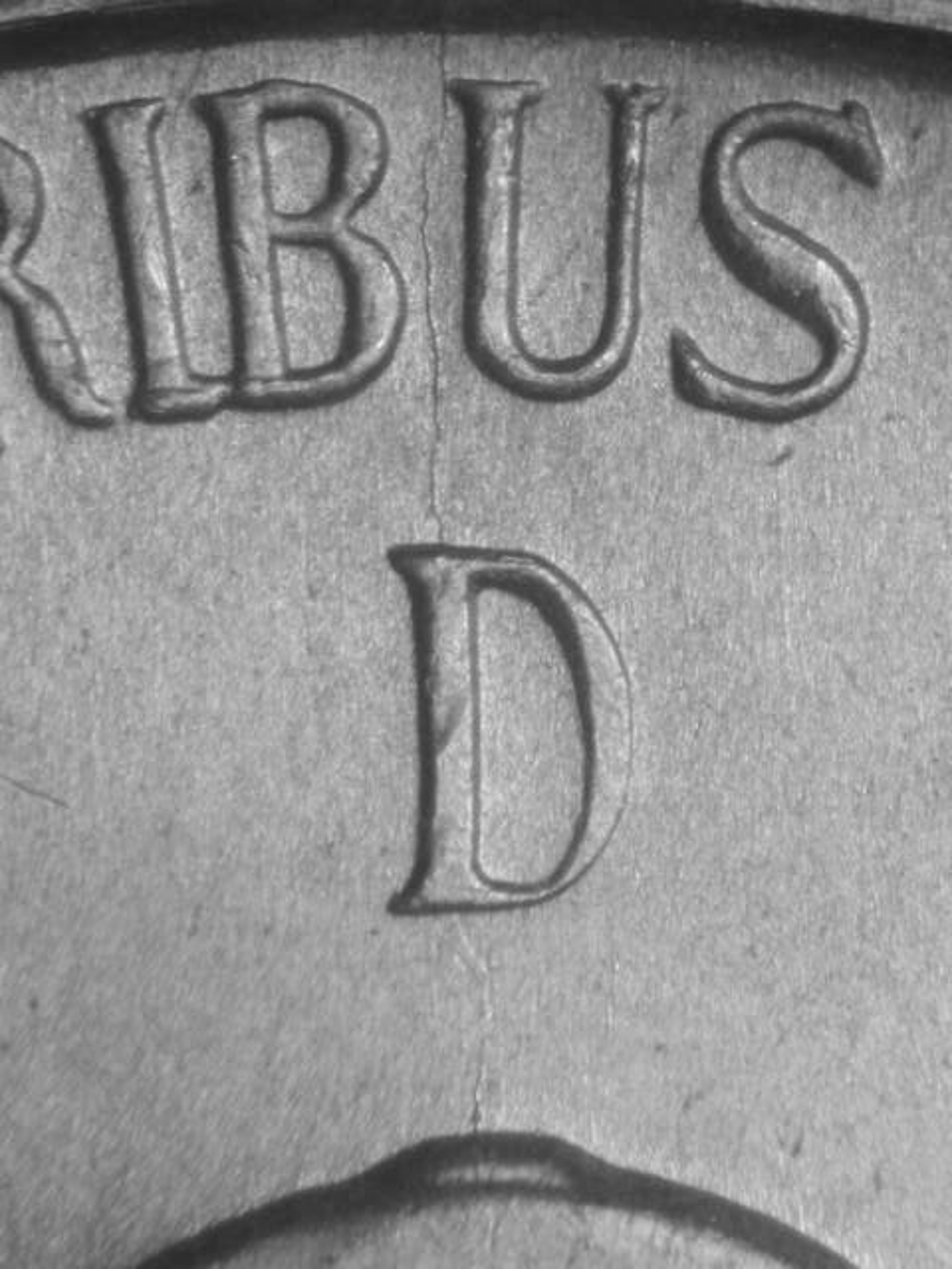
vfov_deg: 13.9
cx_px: 476
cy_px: 634
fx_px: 5207
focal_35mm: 142
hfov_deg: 10.4
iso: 100
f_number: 4.8
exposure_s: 1/8.7
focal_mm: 29.5
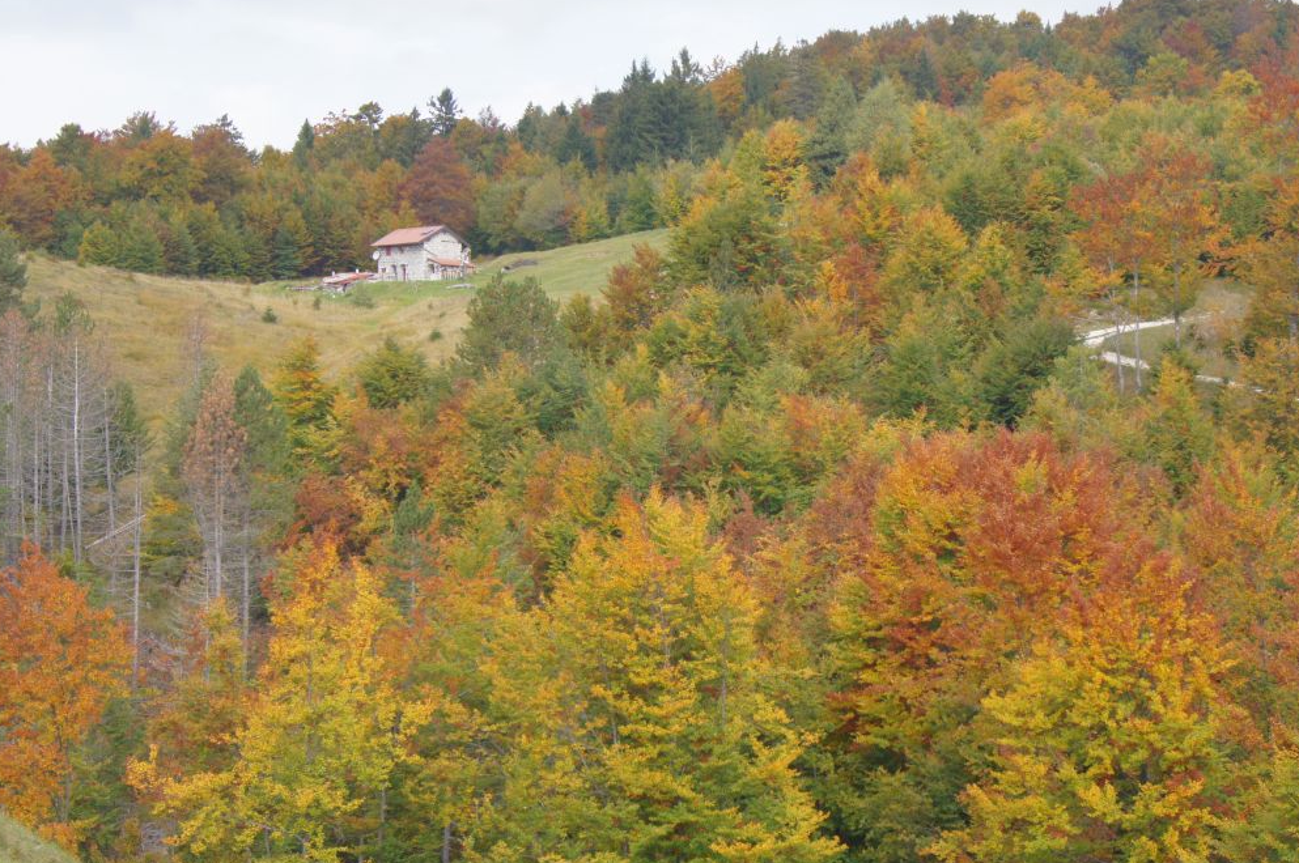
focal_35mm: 68
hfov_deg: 29.8
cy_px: 422
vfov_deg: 20.1
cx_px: 774
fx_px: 2438
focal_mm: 35
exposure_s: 1/160
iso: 200
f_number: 10
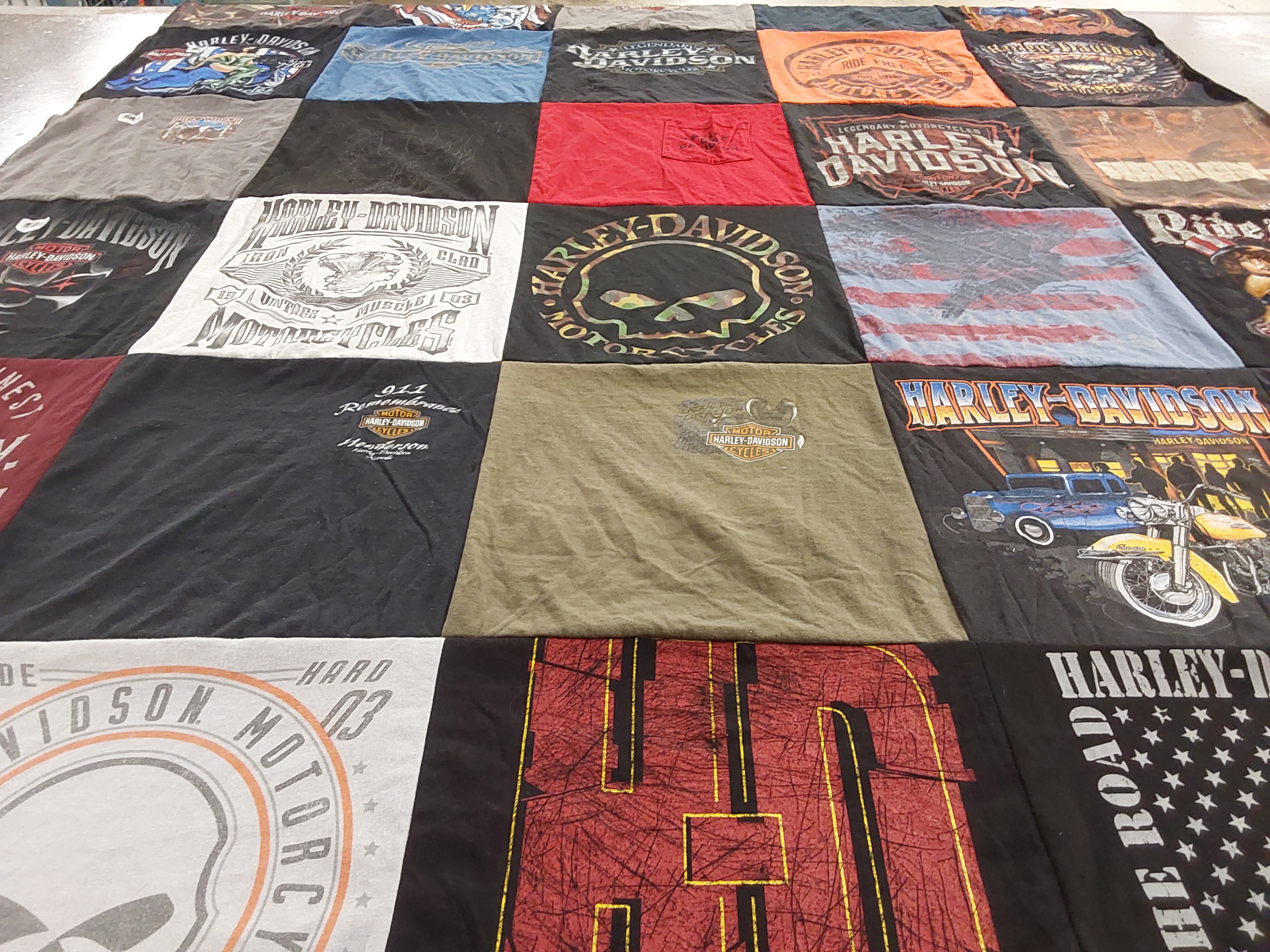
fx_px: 1027
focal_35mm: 28
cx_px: 635
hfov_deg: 63.4
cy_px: 476
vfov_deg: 49.7
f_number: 1.9
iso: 250
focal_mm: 2.91
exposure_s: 1/60
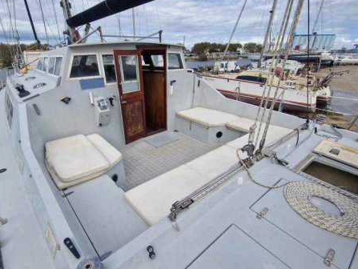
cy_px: 159
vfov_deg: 77.5
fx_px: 166
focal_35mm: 16
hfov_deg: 94.1
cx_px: 161
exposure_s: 1/2520
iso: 50
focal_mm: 2.2
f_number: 2.2
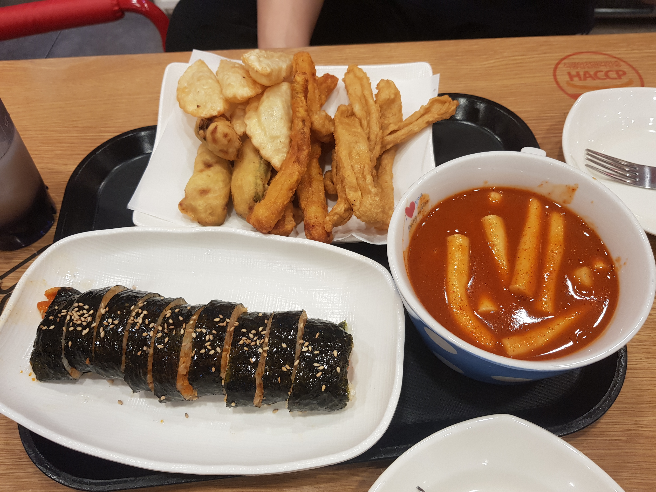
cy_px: 246
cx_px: 328
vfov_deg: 53.1
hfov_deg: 67.3
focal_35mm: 26
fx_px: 493
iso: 64
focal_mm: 4.3
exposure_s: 1/60
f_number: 1.7
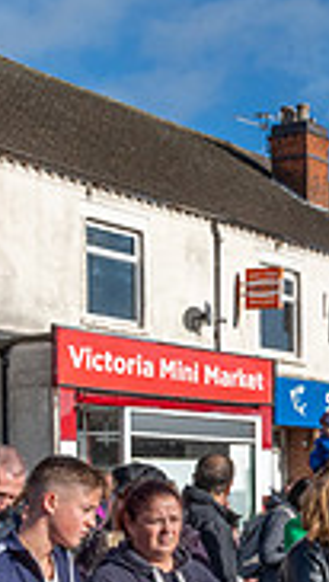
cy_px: 484
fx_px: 1235
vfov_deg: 25.9
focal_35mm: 80
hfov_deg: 13.6
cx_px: 597
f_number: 22
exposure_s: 1/250
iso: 640
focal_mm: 24
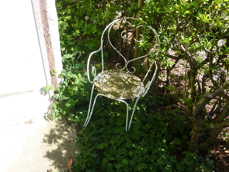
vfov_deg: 54.9
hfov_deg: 69.4
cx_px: 114
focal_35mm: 25
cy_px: 86
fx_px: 165
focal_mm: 4.1
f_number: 4
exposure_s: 1/160
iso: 80
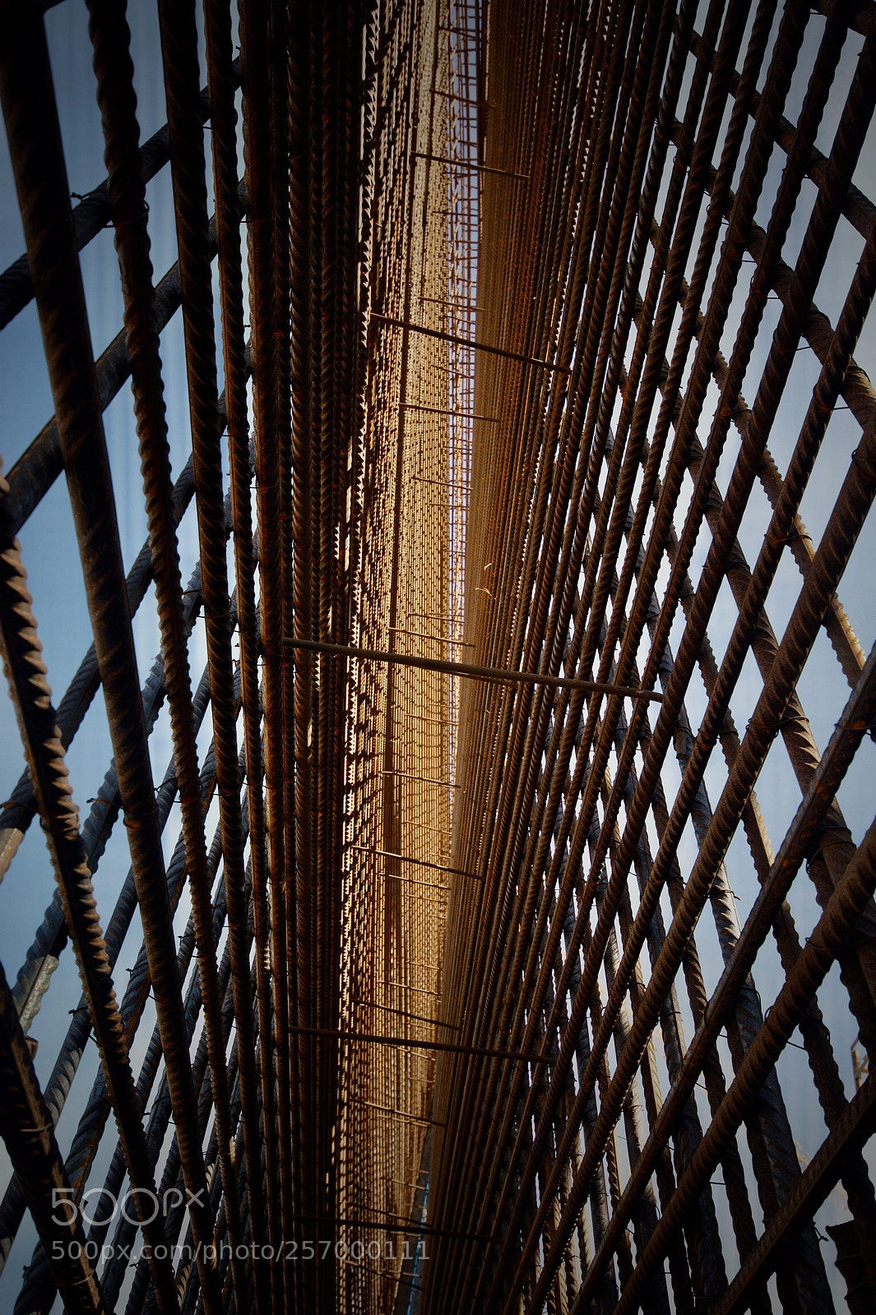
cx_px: 438
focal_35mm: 30
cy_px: 658
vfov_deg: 62.0
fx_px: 1096
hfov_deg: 43.6
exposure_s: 1/100
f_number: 5.6
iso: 100
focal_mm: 20
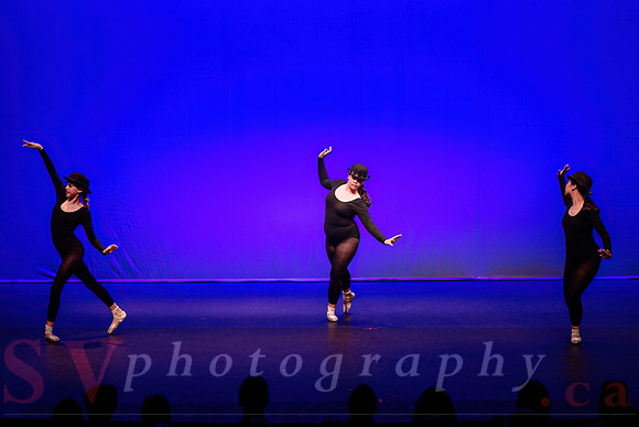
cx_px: 342
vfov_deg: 12.5
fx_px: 1939
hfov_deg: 18.7
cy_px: 183
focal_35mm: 109
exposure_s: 1/320
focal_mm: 92
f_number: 2.8
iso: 1250
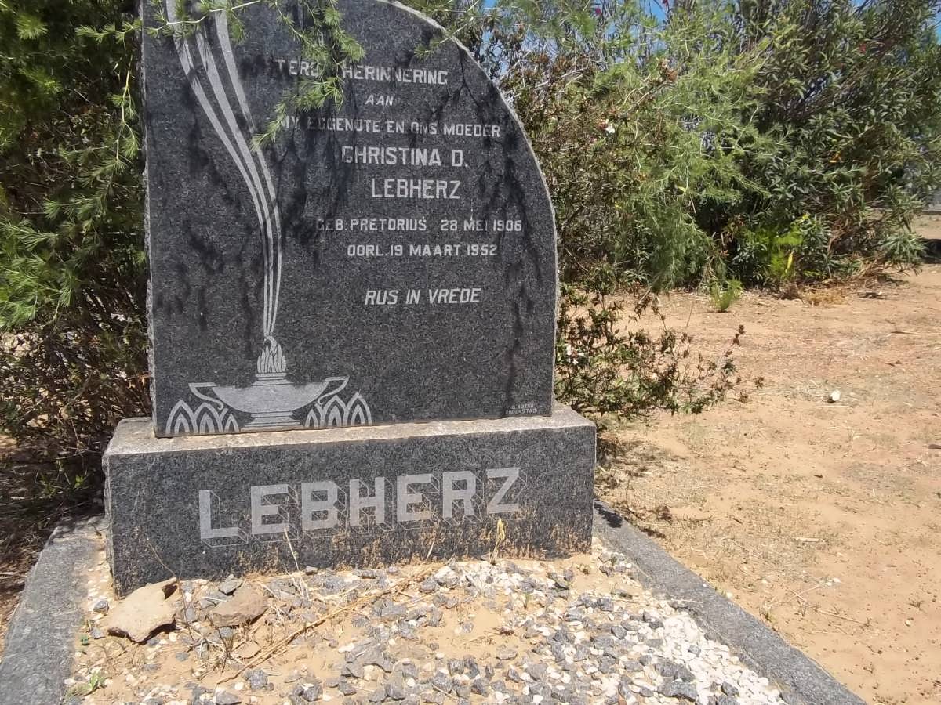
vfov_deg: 44.2
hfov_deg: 56.8
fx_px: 870
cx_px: 470
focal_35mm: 32
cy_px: 352
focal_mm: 5.7
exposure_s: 1/400
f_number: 5.5
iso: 80
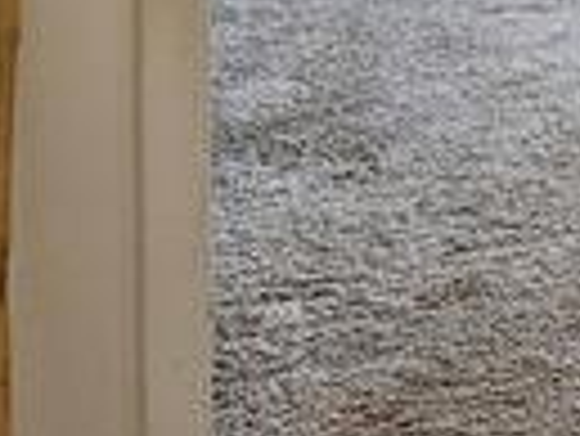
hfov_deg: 14.6
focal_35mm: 114
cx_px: 1124
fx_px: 1912
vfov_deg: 11.5
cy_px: -479
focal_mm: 6.3
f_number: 1.7
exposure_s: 1/120
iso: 500
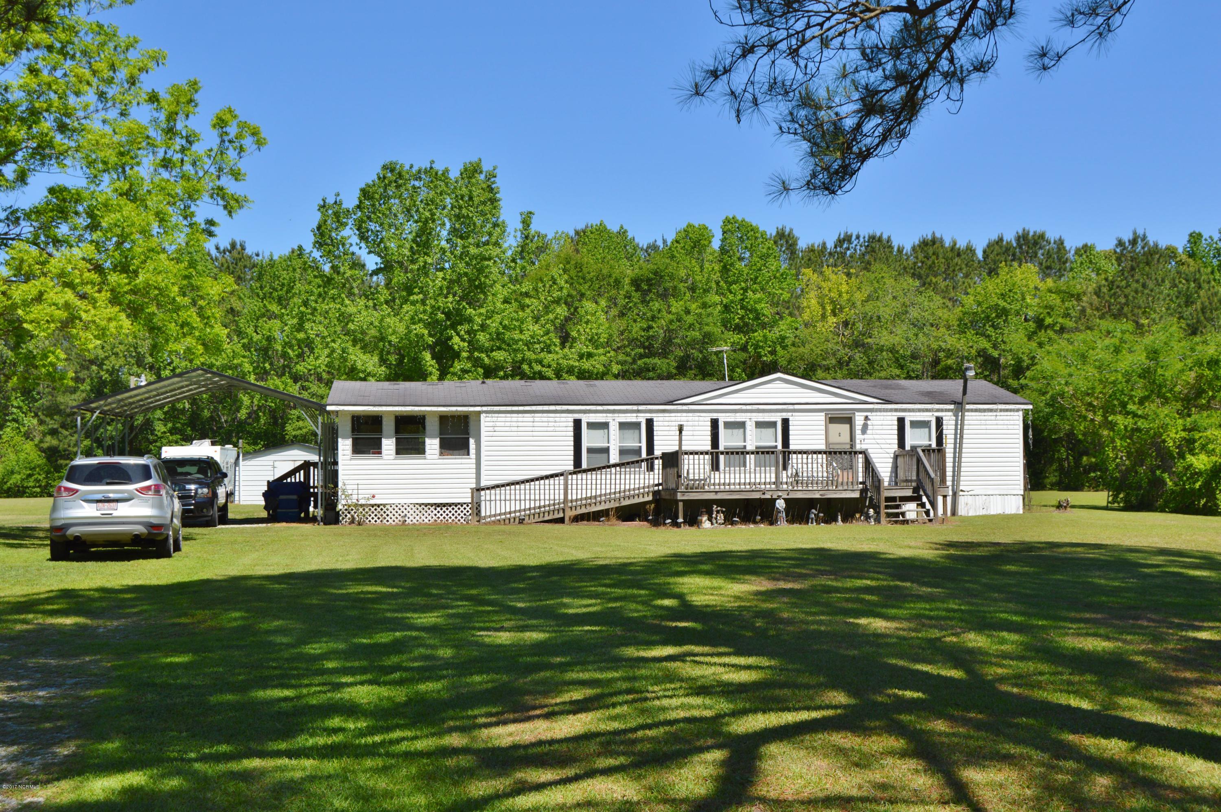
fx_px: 1423
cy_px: 406
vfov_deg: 31.8
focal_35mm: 42
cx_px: 610
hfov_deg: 46.4
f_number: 9
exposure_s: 1/320
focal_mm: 28
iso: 100
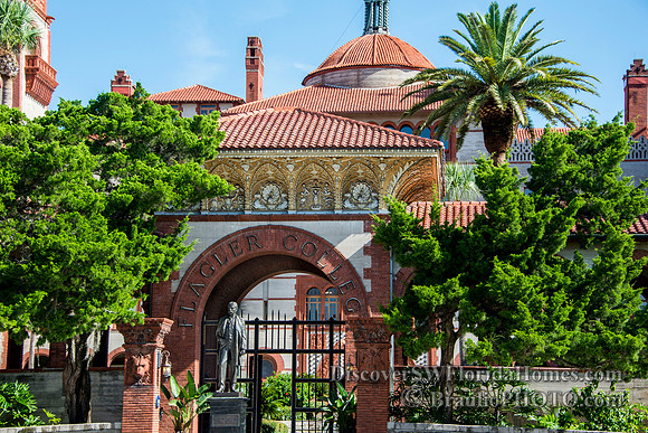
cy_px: 216
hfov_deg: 25.7
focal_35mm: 79
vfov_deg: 17.3
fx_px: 1419
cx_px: 324
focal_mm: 78
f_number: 8
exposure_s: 1/250
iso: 200
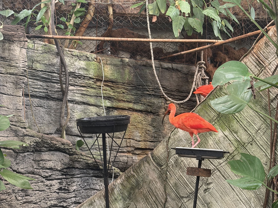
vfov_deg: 30.3
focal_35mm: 48
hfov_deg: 39.7
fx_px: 385
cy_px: 104
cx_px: 139
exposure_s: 1/60
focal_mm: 6.76
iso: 200
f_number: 1.78
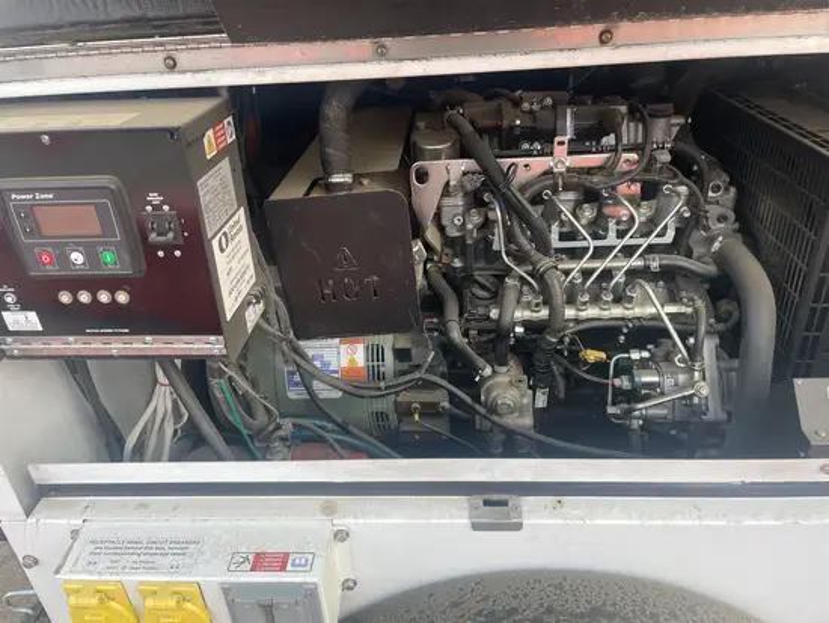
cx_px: 414
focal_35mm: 26
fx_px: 623
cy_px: 312
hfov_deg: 67.3
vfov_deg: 53.1
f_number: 1.6
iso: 50
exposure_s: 1/548
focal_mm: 4.2
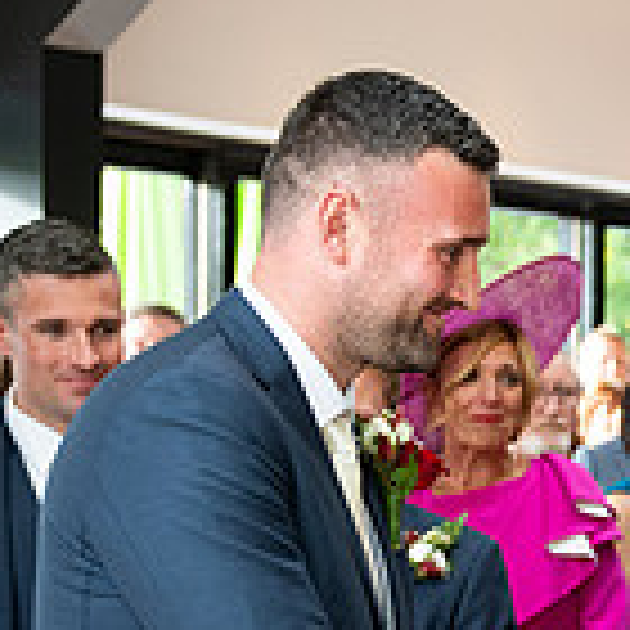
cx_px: 1035
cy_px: 650
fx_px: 3047
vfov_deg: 11.7
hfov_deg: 11.2
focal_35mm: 148
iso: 640
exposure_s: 1/160
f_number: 3.5
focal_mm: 42
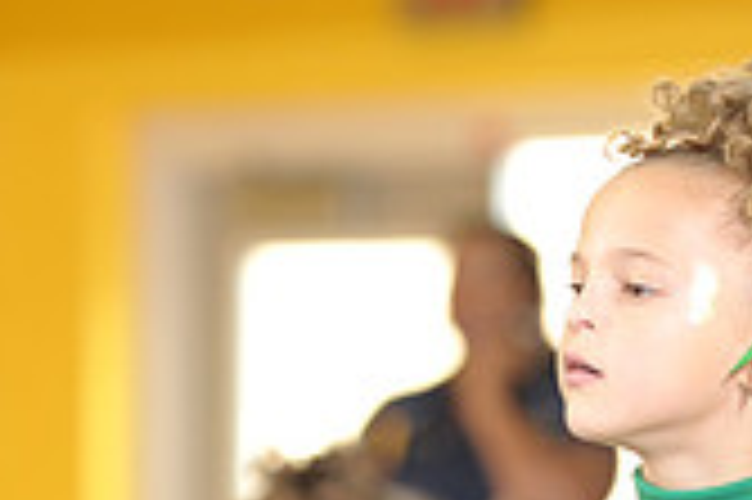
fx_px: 9036
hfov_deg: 4.8
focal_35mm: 433
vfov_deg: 3.2
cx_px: 473
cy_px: 739
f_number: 2.8
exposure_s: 1/100
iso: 500
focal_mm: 125
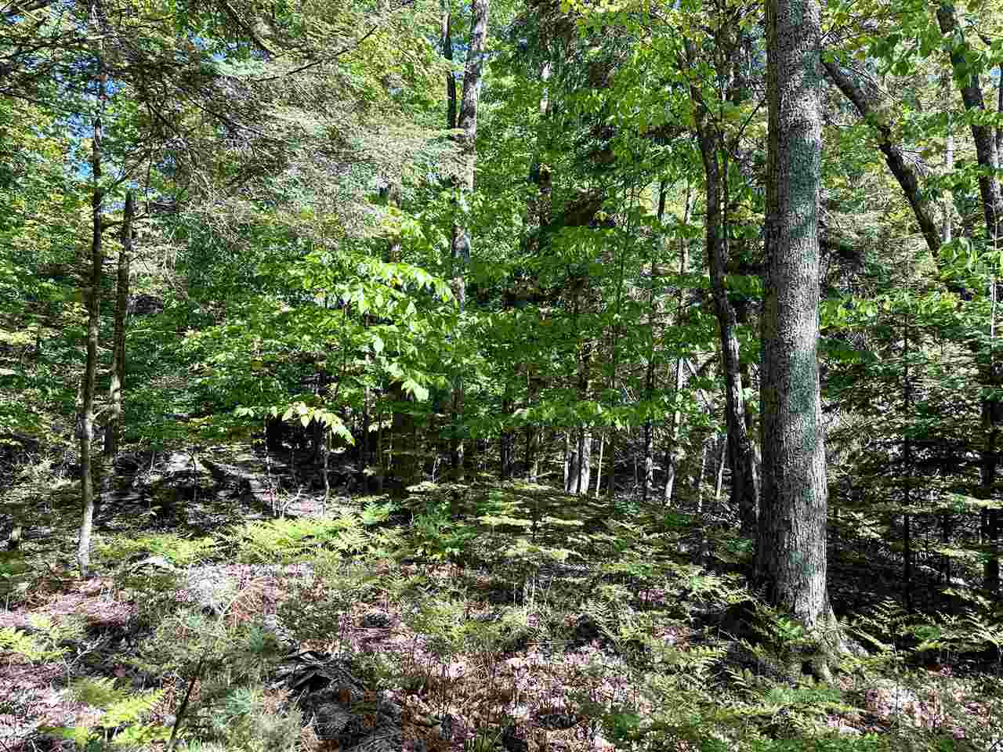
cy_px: 376
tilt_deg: +4.0
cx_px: 502
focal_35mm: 24
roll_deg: -2.7
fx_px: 695
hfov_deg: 71.6
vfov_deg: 56.8
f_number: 1.78
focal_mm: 6.86
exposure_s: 1/435
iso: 80
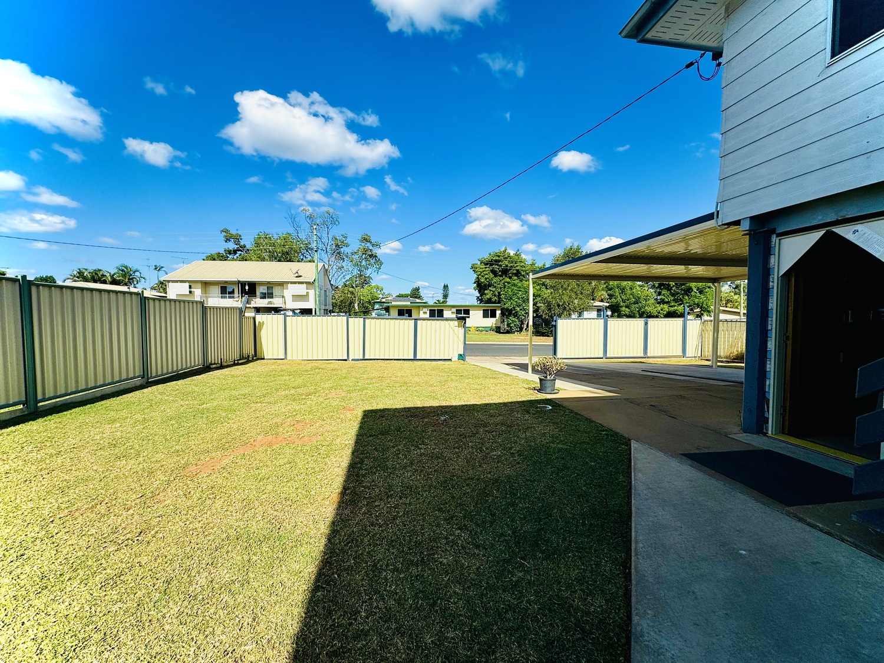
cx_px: 442
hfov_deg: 102.1
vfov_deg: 85.7
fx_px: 358
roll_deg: +0.2
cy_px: 332
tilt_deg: -2.1
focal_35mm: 14
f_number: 2.2
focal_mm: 2.22
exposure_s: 1/2985
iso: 50
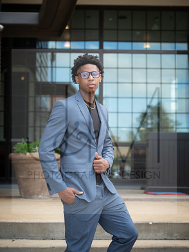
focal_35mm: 64
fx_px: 466
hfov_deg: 22.9
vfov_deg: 30.3
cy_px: 132
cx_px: 94
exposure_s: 1/250
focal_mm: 58
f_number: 2.8
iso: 125
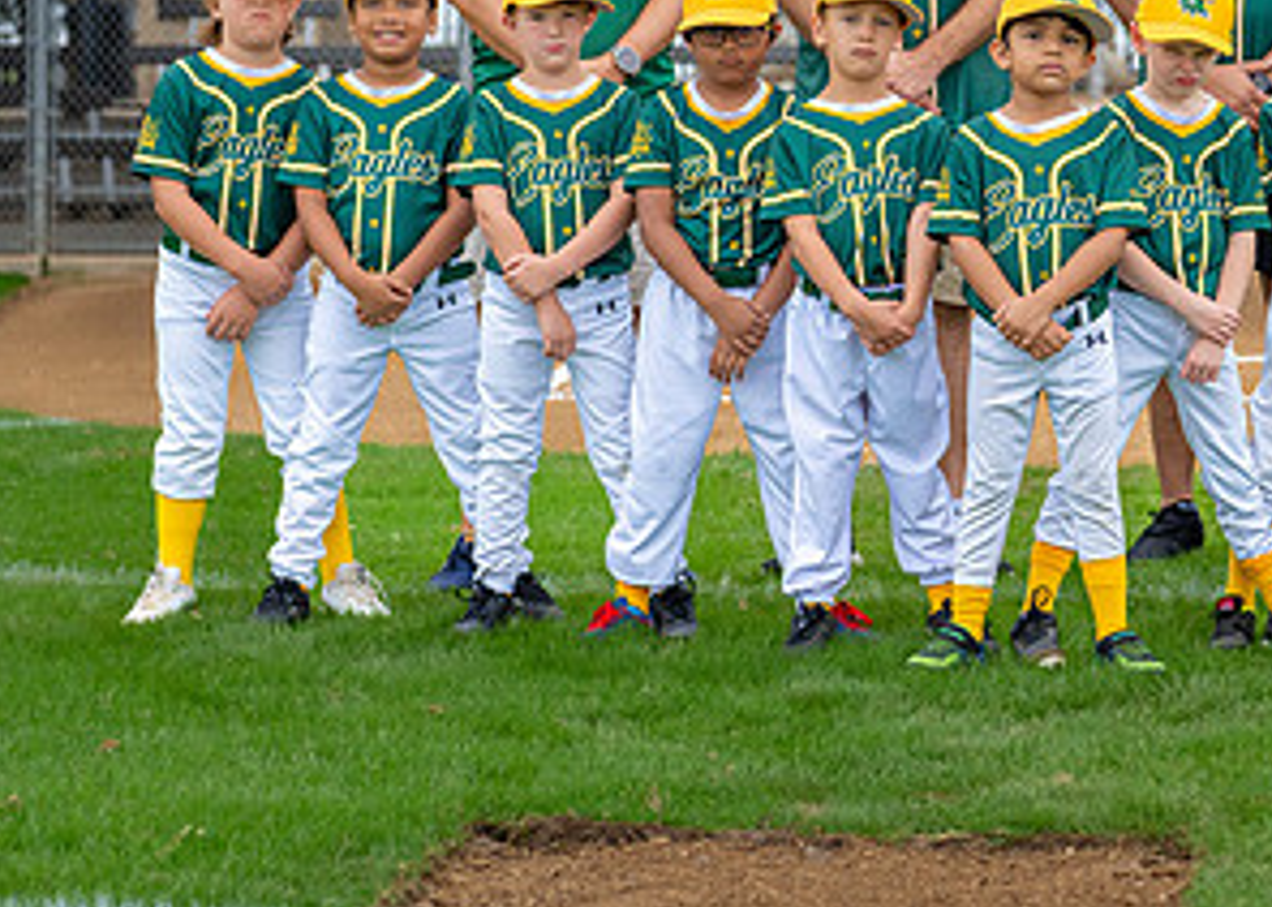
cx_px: 976
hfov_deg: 17.9
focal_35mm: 111
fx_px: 4007
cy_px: 123
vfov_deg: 12.8
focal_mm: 50
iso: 320
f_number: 2.5
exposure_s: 1/1000
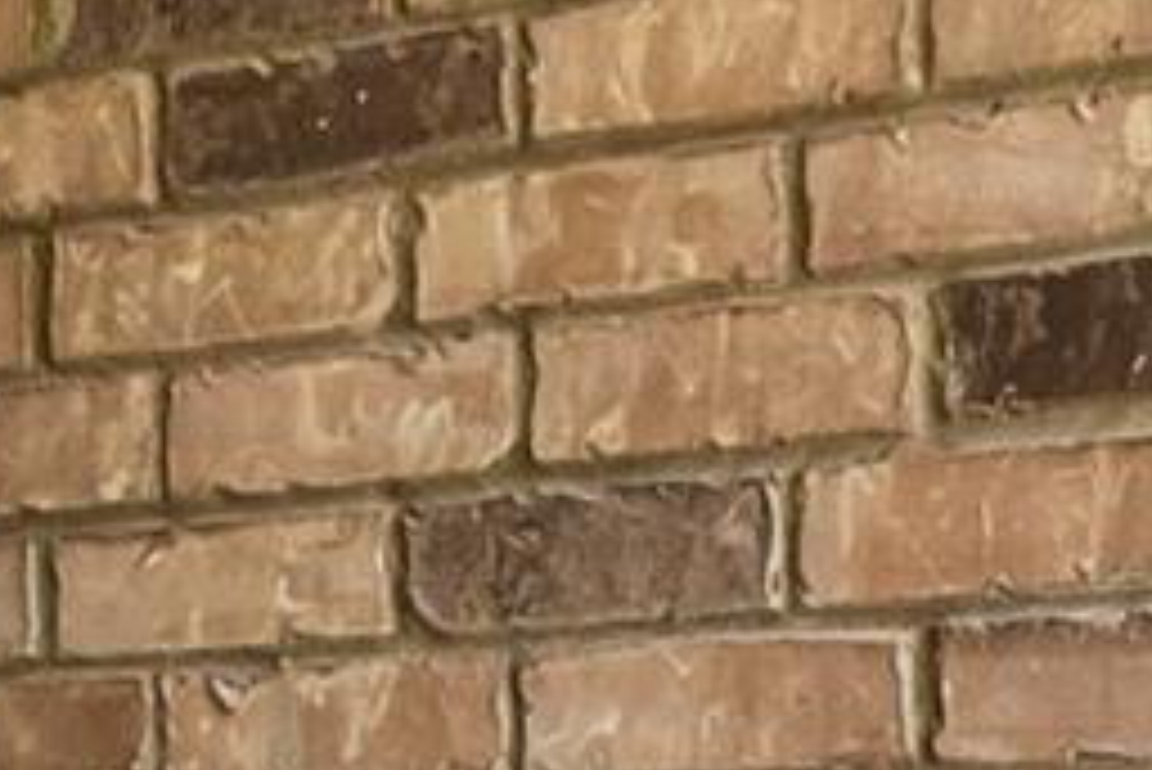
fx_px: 3842
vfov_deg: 11.2
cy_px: 979
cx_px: 1953
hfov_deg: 15.2
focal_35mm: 120
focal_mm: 10
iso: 400
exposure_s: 1/50
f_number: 8
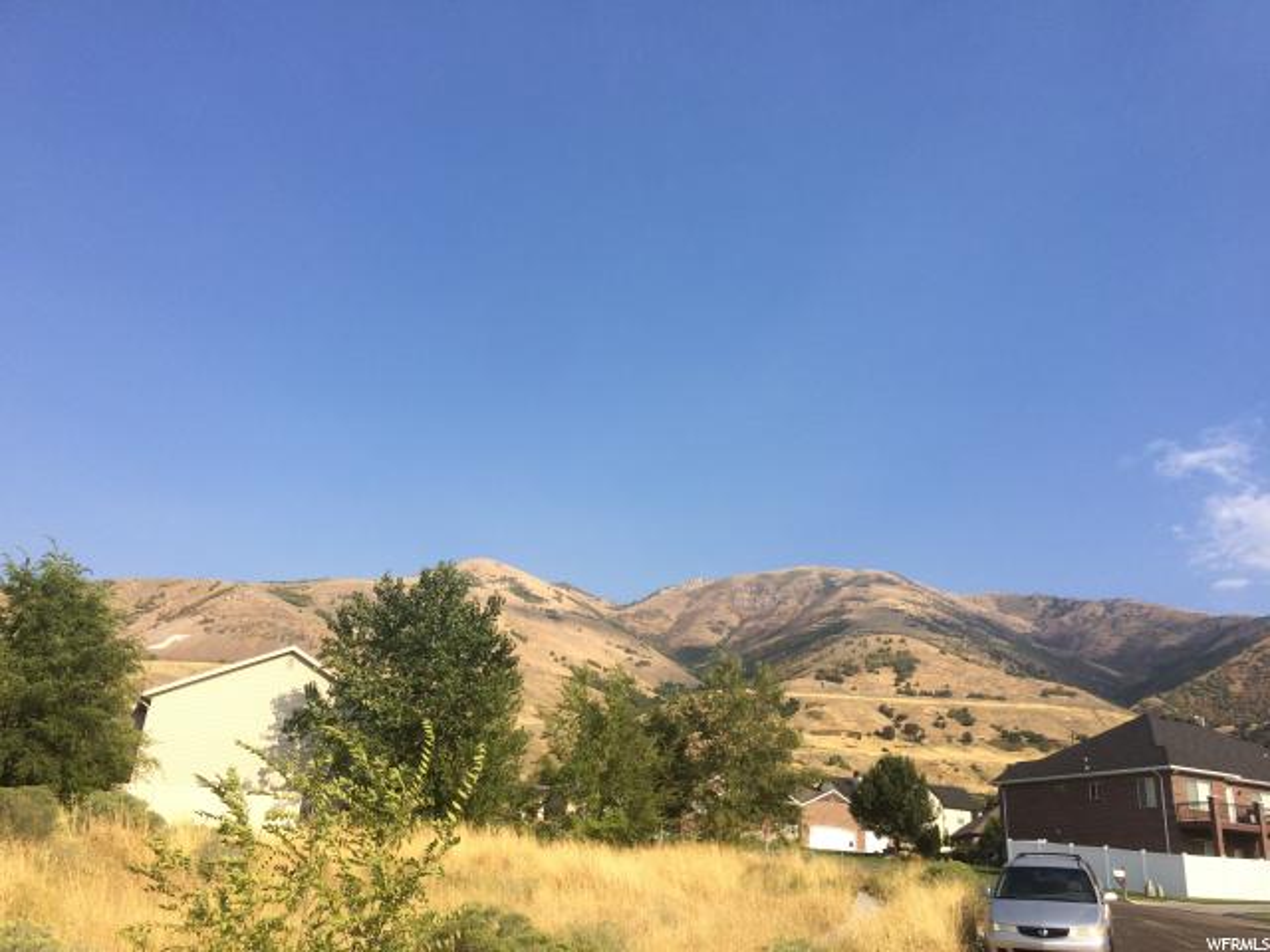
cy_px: 476
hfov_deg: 61.7
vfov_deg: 48.2
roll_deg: -4.8
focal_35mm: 29
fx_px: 1064
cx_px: 635
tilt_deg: +18.8
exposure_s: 1/1866
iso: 32
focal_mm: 4.15
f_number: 2.2
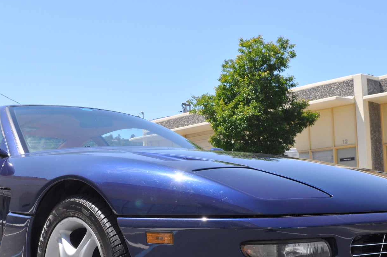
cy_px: 194
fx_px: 483
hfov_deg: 43.5
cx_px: 162
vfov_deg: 29.3
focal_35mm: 45
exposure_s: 1/320
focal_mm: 18
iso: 200
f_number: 8
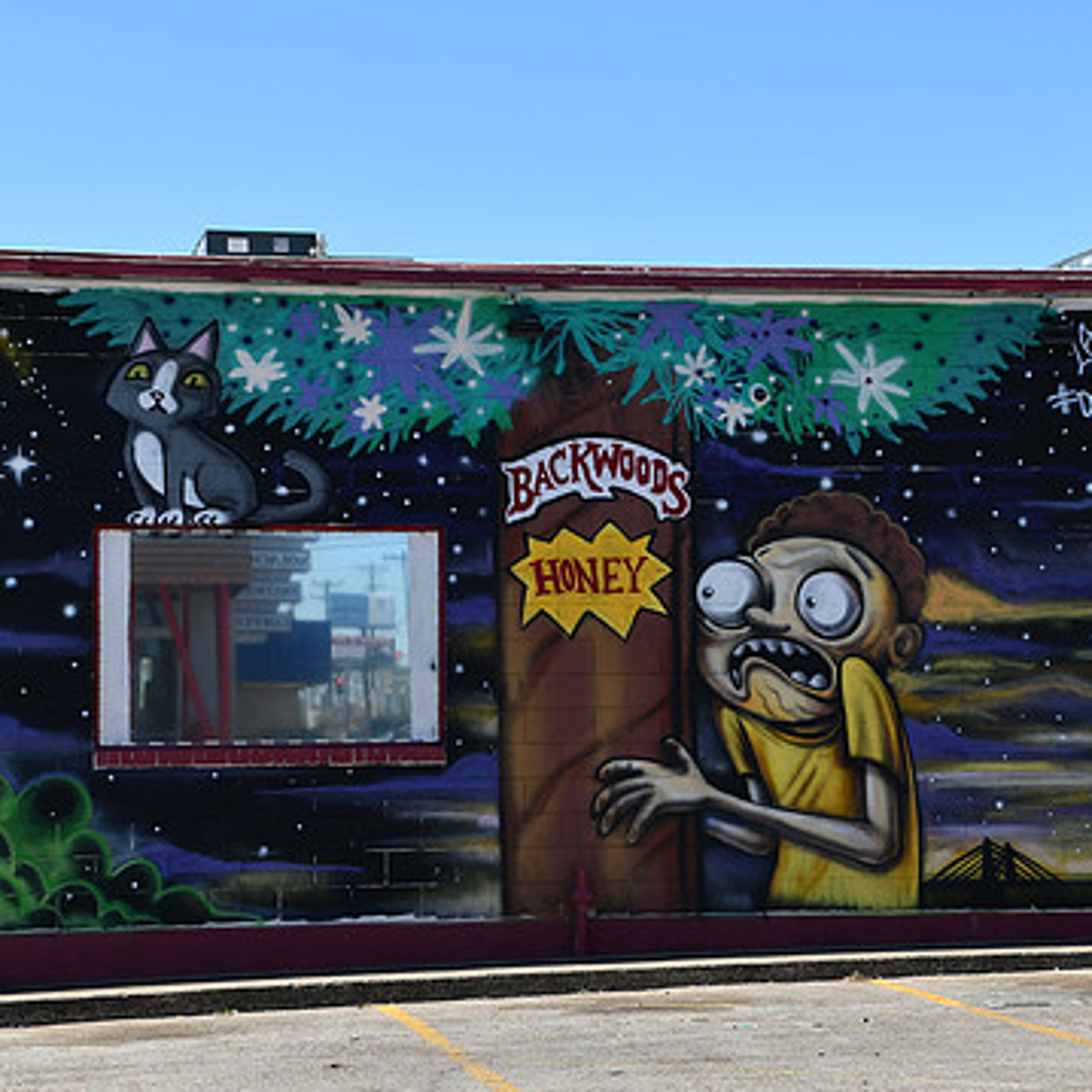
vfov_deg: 16.9
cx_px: 663
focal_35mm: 103
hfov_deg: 16.9
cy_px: 579
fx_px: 3676
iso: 100
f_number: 8
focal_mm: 50
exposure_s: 1/250
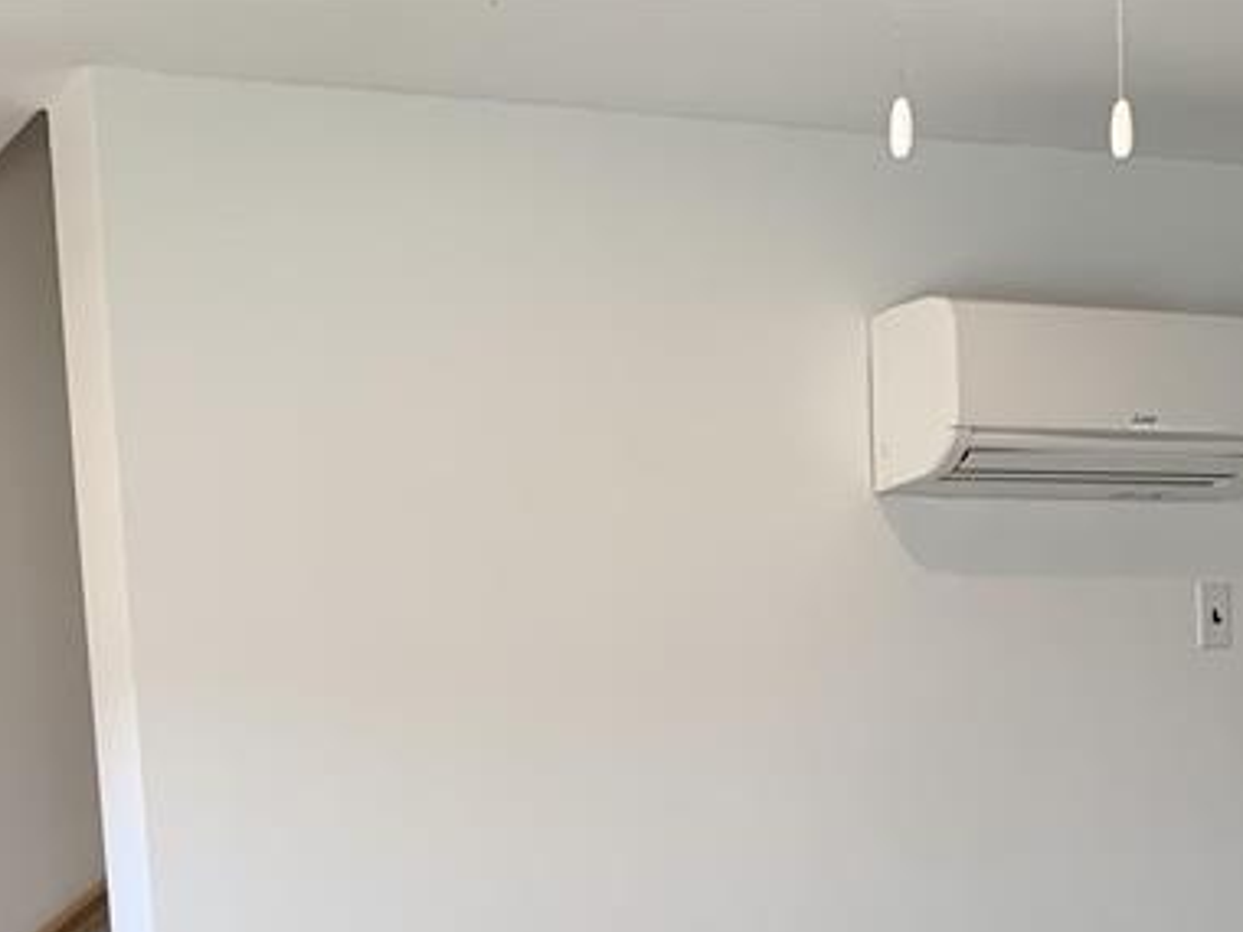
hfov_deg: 27.7
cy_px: 1246
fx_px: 2514
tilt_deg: -8.6
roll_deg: +4.1
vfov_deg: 19.3
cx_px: 455
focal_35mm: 70
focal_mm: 4.25
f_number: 1.8
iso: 40
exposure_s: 1/120
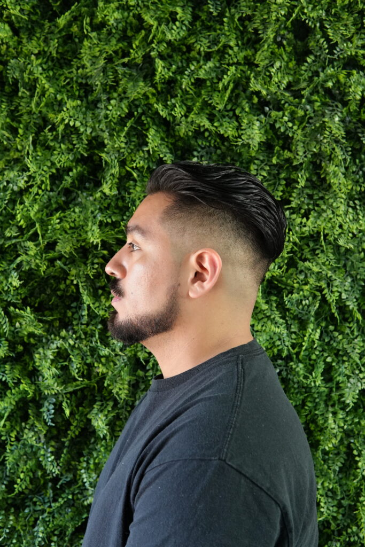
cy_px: 274
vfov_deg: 43.6
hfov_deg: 29.9
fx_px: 684
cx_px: 182
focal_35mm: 45
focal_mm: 30
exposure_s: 1/160
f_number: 4
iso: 2000
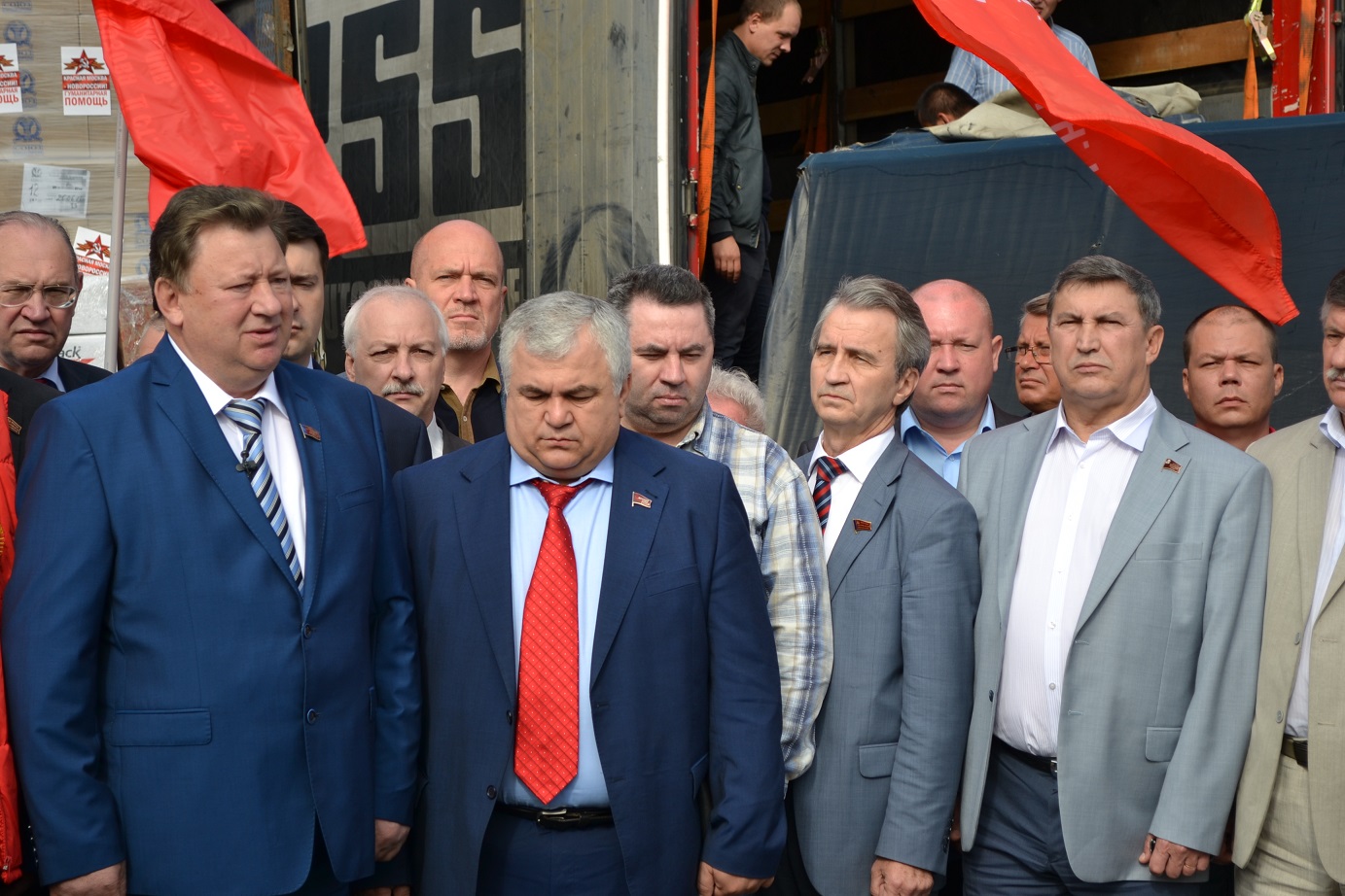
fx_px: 3082
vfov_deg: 16.6
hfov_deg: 24.6
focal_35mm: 82
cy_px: 448
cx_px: 672
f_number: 5.6
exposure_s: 1/250
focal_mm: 55
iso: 100
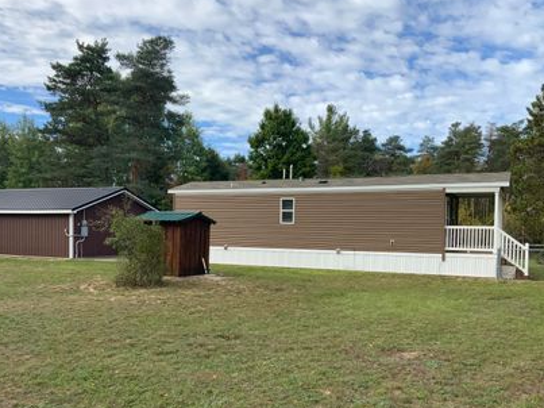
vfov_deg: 39.5
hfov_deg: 51.2
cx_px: 238
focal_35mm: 36
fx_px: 566
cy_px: 247
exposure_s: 1/1076
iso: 16
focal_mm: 3
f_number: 1.8
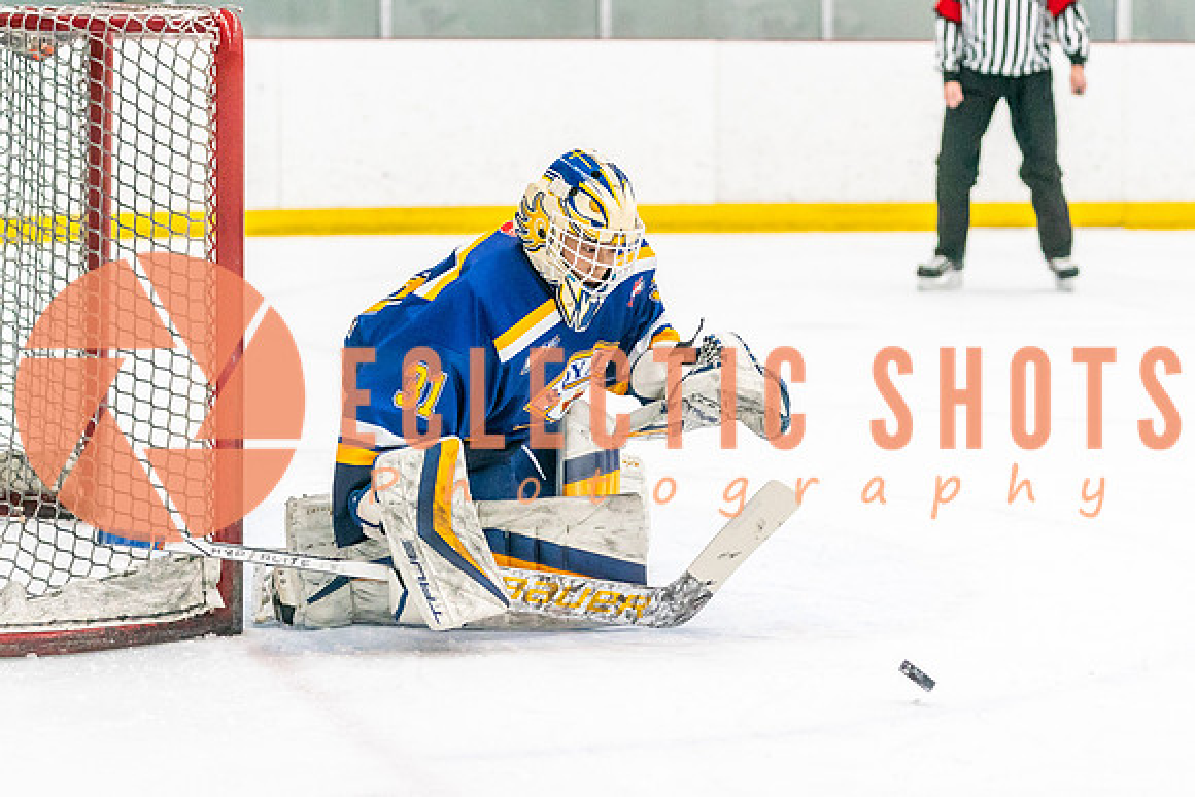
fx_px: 4271
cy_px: 326
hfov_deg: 15.9
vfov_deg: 10.7
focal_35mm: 129
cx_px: 646
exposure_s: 1/1250
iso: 3200
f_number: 2.8
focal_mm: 83
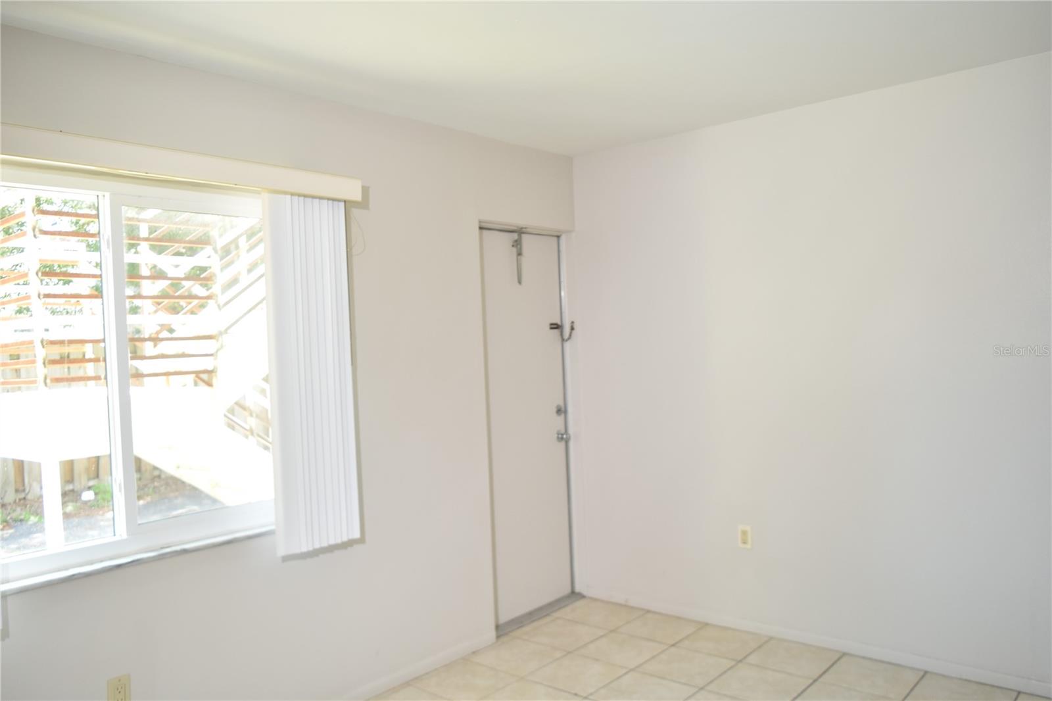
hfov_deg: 67.4
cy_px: 350
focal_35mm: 27
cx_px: 526
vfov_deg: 47.9
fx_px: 789
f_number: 3.5
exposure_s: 1/60
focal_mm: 18
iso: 560
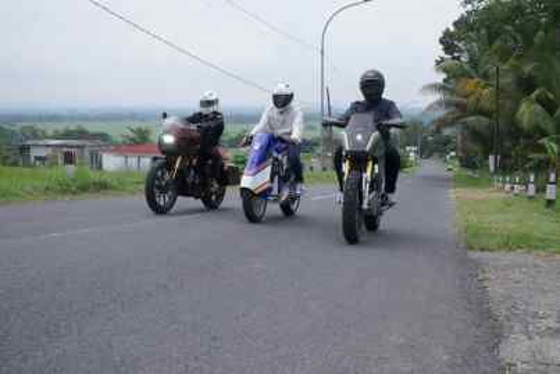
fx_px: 545
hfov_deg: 54.4
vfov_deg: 37.9
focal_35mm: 35
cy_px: 187
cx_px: 280
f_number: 13
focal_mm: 35
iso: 1600
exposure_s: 1/400
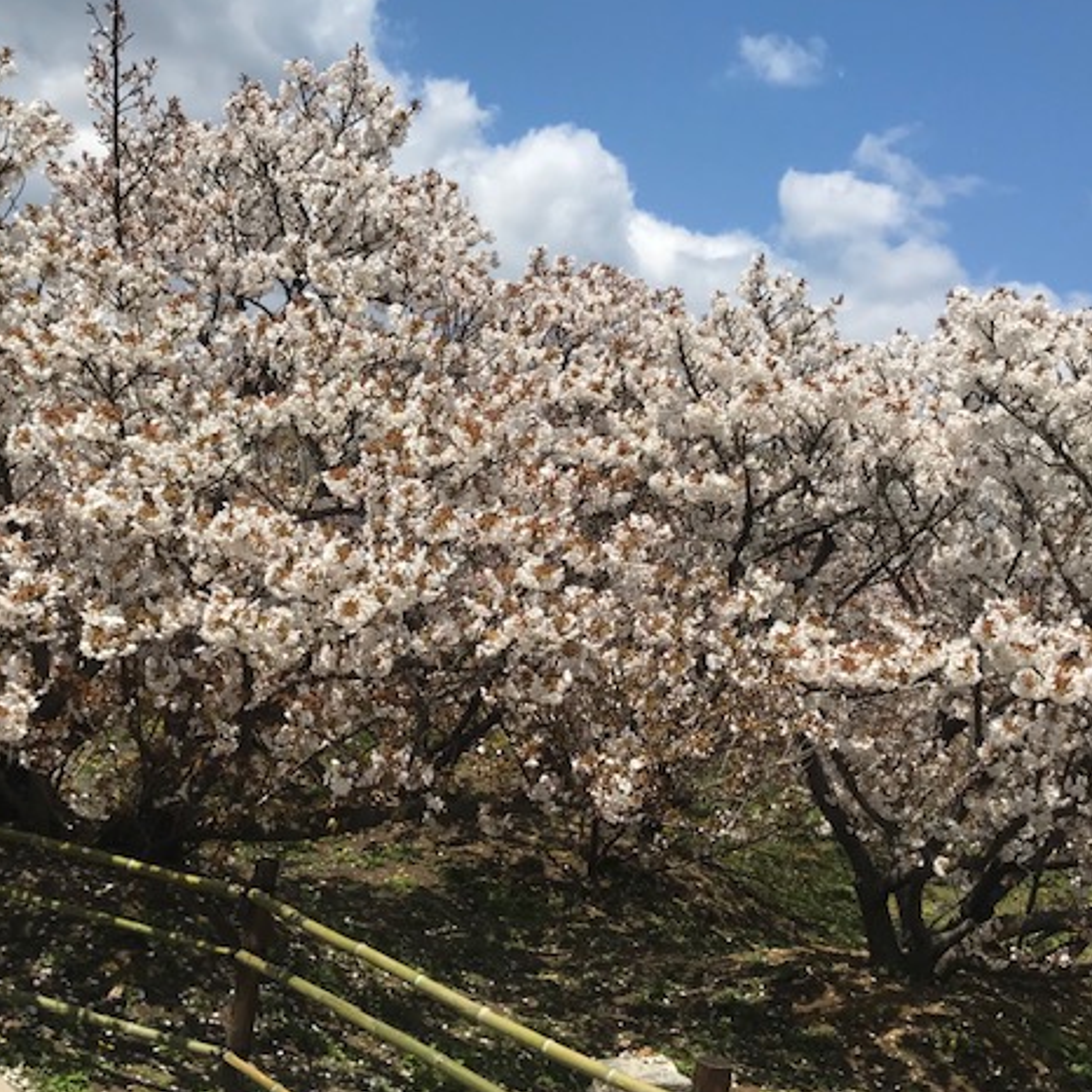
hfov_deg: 48.3
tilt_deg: +6.6
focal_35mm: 34
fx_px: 1213
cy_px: 540
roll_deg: -1.2
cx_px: 459
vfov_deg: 48.4
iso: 20
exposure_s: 1/3425
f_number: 1.8
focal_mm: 3.99
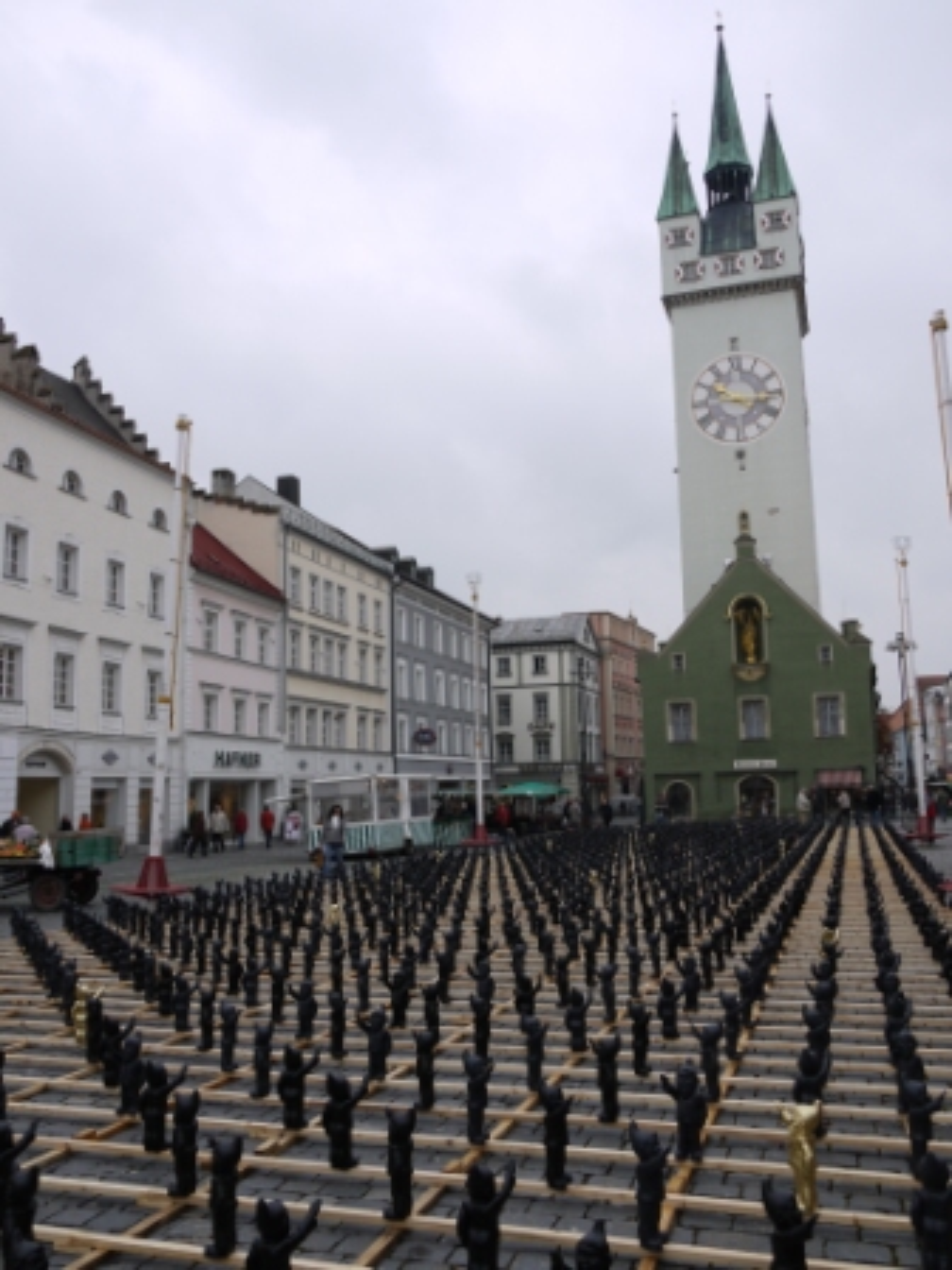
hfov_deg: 44.2
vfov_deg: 56.8
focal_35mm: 32
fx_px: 1173
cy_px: 635
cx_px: 476
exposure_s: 1/250
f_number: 5.6
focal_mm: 16
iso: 100
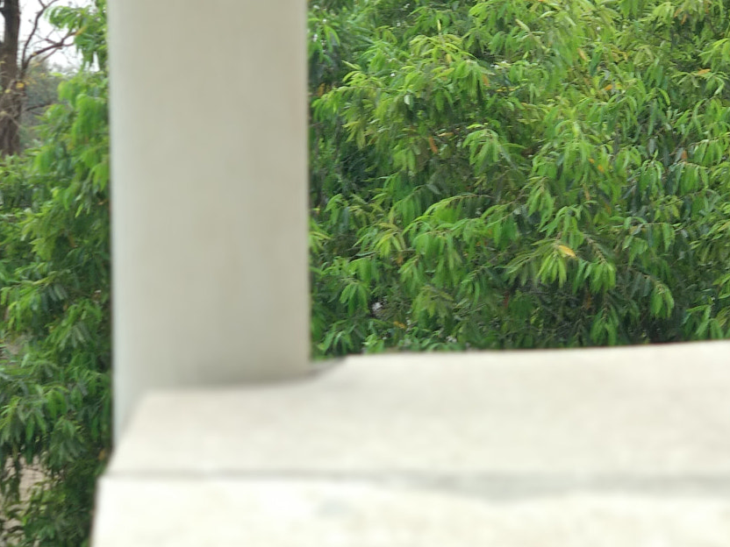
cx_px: 524
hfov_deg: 19.5
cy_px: 252
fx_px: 2109
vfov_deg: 14.8
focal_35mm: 100
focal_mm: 5.99
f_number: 2.6
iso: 200
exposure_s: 1/50
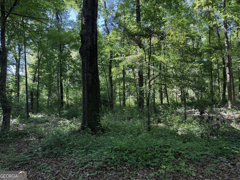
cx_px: 120
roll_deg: +1.3
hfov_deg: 71.6
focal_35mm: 24
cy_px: 90
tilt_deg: +3.3
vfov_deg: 56.8
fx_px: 166
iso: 125
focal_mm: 6.76
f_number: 1.78
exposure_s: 1/188
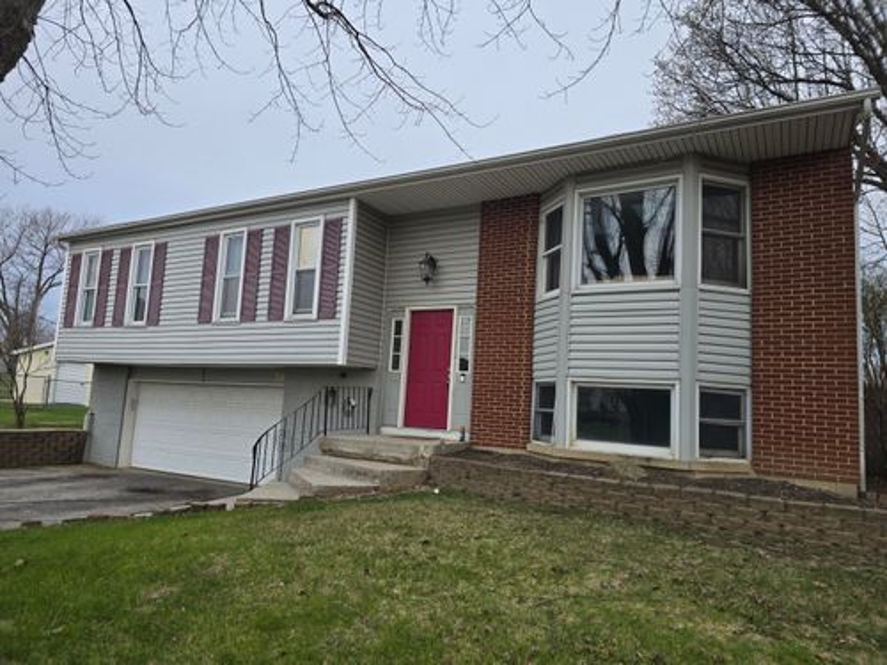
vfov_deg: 58.9
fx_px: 589
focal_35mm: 23
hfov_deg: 73.9
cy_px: 332
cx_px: 444
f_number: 1.7
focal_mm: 6.3
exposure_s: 1/180
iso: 20
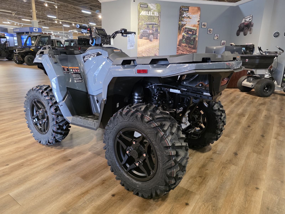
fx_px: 189
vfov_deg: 58.9
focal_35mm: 23
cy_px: 107
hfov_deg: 73.9
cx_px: 142
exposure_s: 1/120
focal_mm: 6.3
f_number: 1.7
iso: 1000
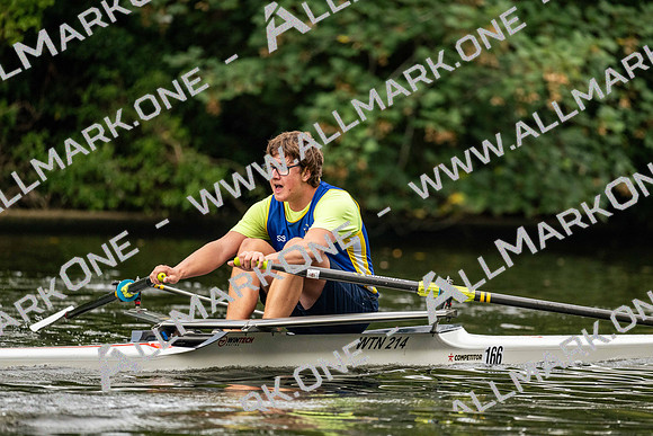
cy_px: 218
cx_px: 326
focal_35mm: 400
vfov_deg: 3.4
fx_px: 7257
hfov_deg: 5.2
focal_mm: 400
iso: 1600
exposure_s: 1/2500
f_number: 4.5
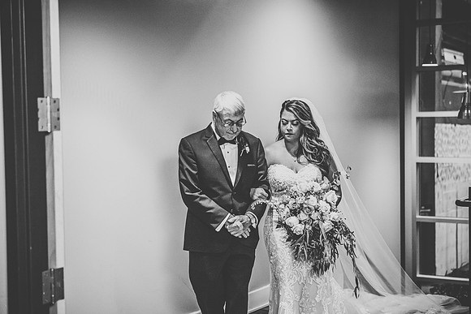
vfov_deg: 19.5
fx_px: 916
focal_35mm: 70
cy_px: 157
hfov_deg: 28.8
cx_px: 236
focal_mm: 70
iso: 2000
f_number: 3.2
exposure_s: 1/250
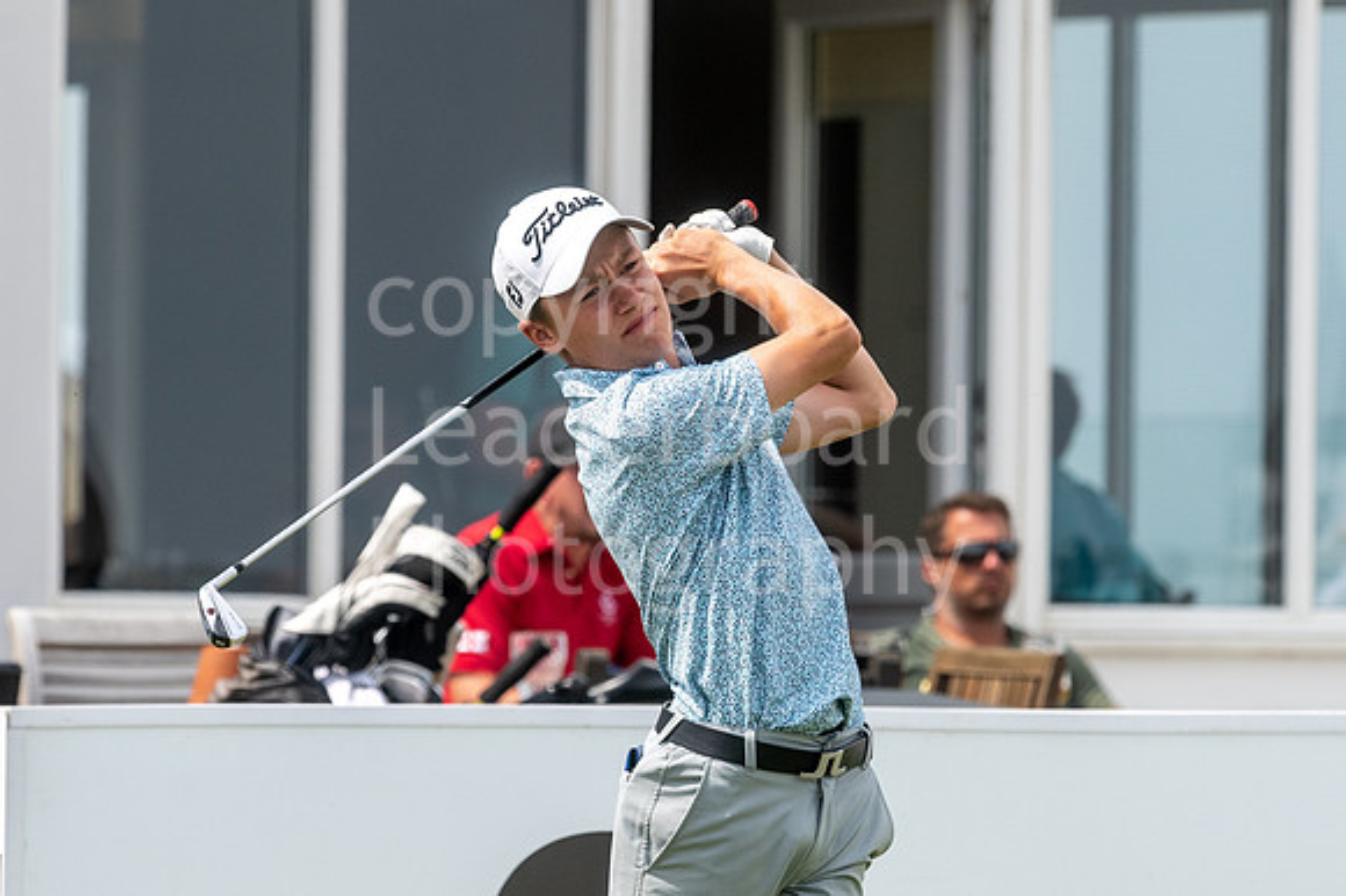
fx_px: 21242
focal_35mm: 568
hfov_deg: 3.6
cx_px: 795
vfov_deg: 2.4
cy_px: 485
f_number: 7.1
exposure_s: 1/1000
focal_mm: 300
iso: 200
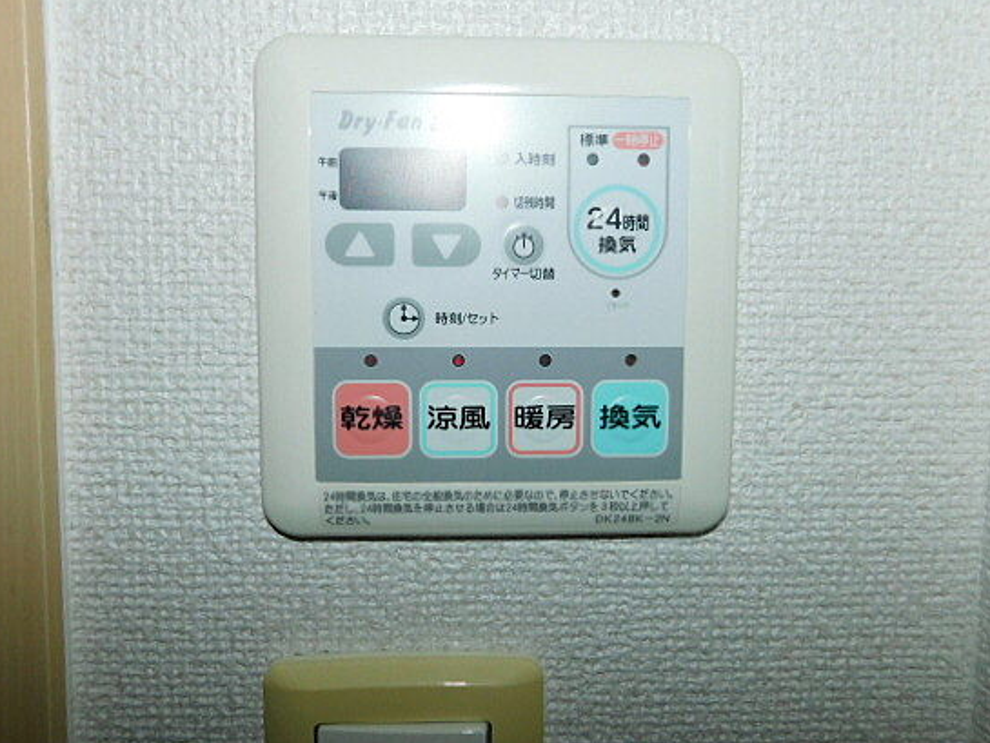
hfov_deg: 65.3
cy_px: 358
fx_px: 772
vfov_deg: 51.4
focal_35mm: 27
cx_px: 503
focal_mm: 4
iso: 180
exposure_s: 1/30
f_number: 3
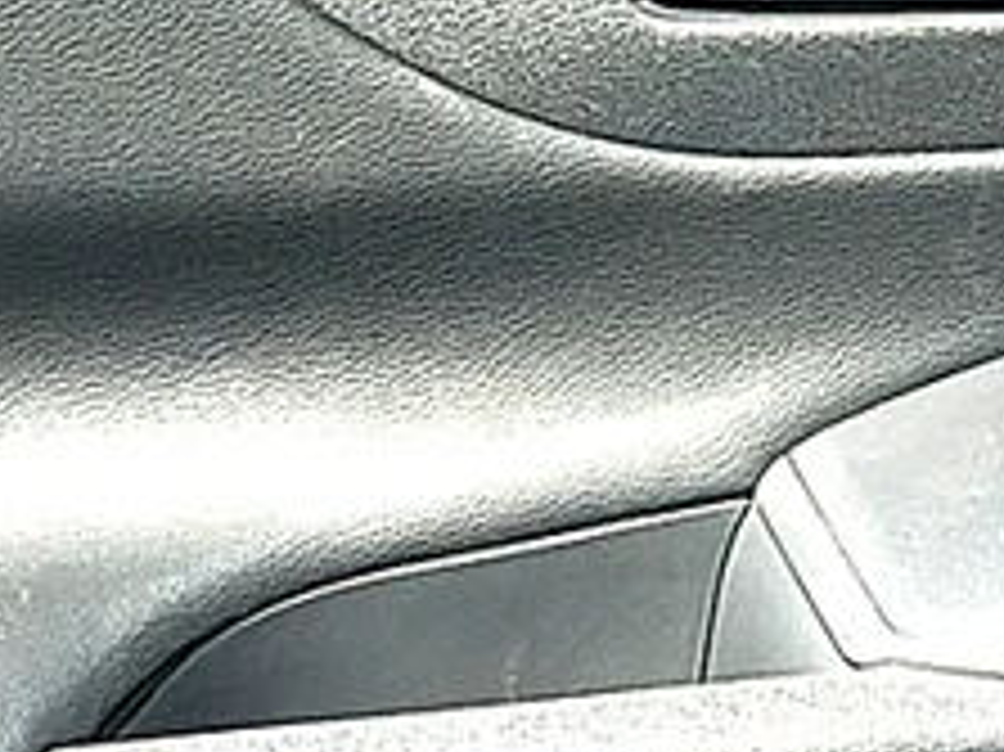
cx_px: 995
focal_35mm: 151
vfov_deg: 9.8
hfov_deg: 12.9
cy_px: 236
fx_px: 4377
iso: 80
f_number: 1.78
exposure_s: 1/904
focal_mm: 6.86
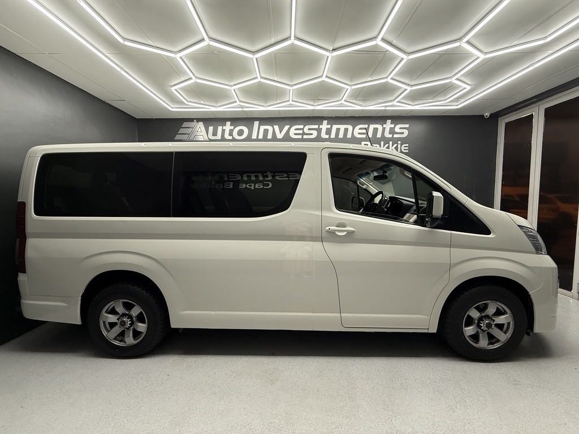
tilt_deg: -2.9
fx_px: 234
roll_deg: +0.1
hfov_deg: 102.1
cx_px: 290
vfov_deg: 85.7
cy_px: 217
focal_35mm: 14
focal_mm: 2.22
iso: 160
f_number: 2.2
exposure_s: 1/100
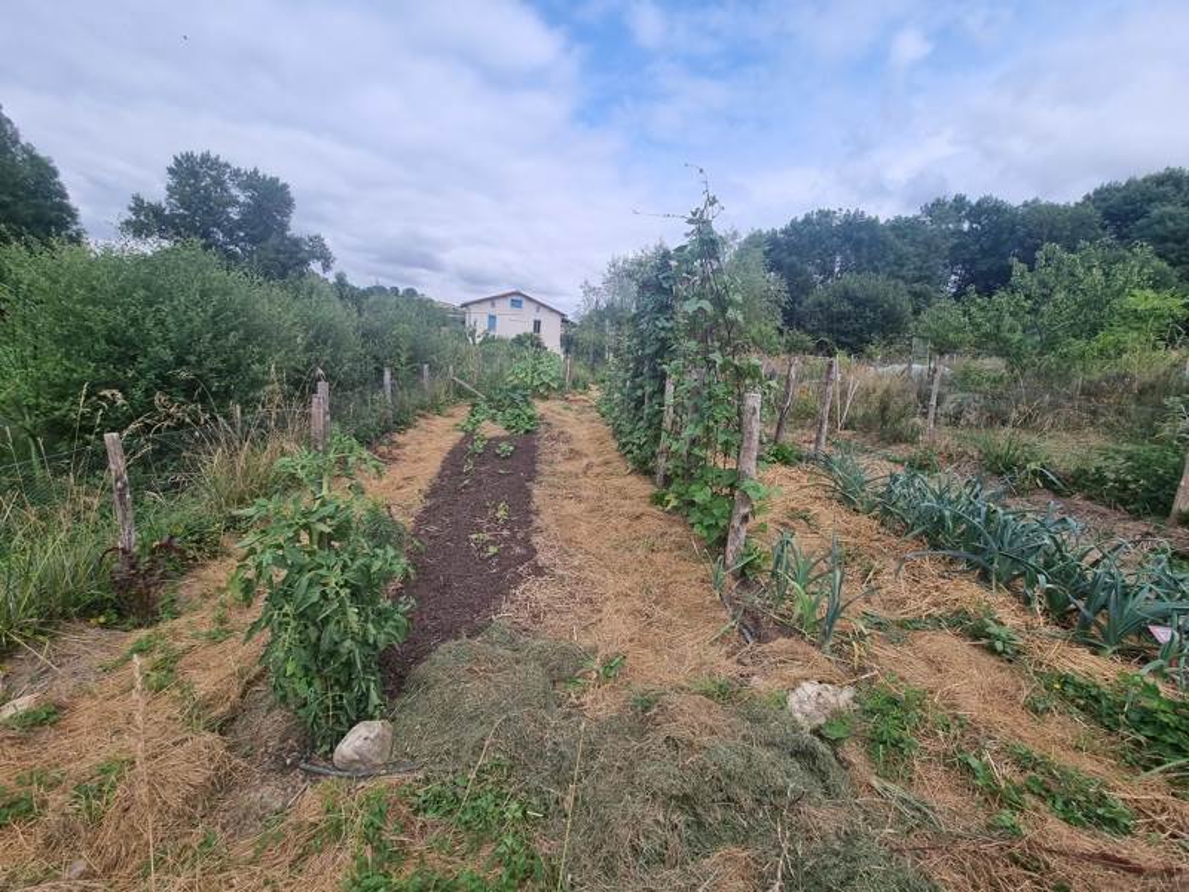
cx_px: 594
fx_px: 447
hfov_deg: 106.2
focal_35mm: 13
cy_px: 446
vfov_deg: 89.9
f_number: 2.2
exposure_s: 1/1472
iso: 50
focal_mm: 2.2
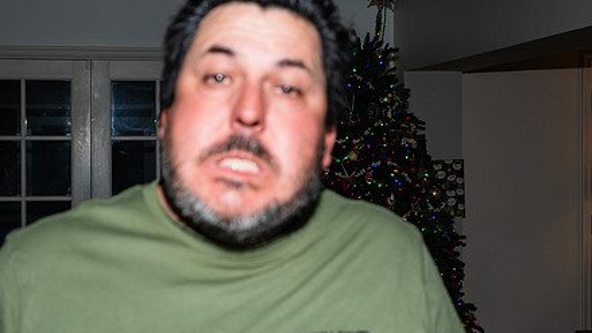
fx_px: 1020
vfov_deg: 18.5
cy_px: 161
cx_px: 262
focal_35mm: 65
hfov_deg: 32.3
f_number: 5.3
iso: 400
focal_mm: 47
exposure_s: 1/125
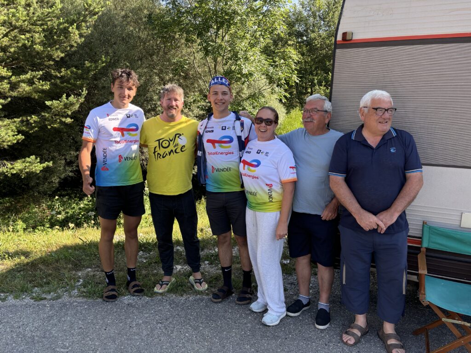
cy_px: 176
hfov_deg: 67.3
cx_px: 236
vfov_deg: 53.1
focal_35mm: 26
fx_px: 354
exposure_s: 1/641
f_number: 1.6
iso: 50
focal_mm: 5.96
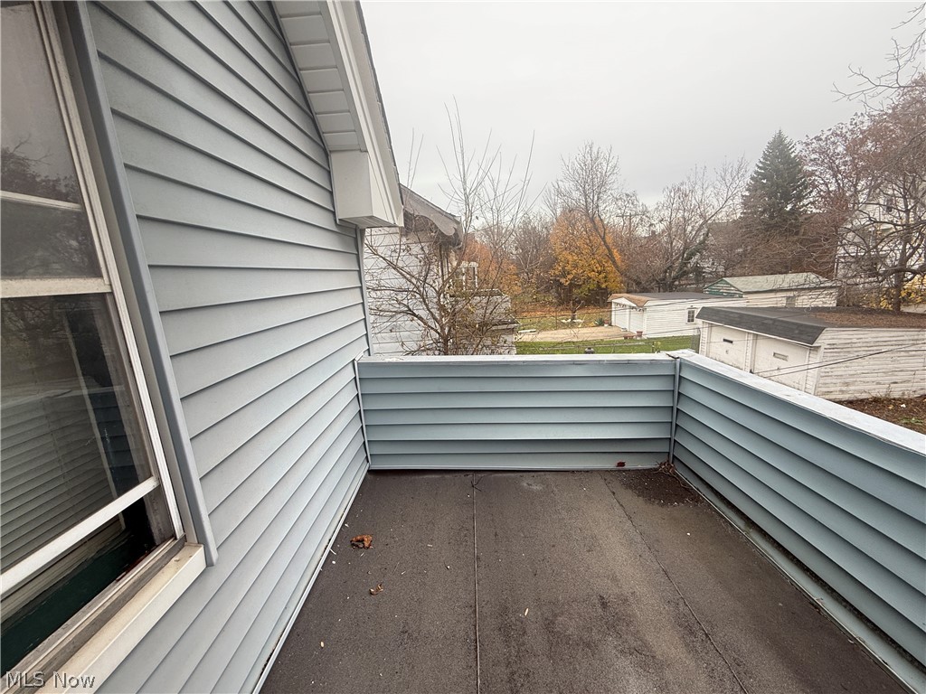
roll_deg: +3.7
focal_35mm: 14
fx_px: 375
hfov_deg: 102.1
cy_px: 347
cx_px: 463
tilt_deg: -10.5
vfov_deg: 85.7
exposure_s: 1/233
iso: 50
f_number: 2.2
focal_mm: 2.22
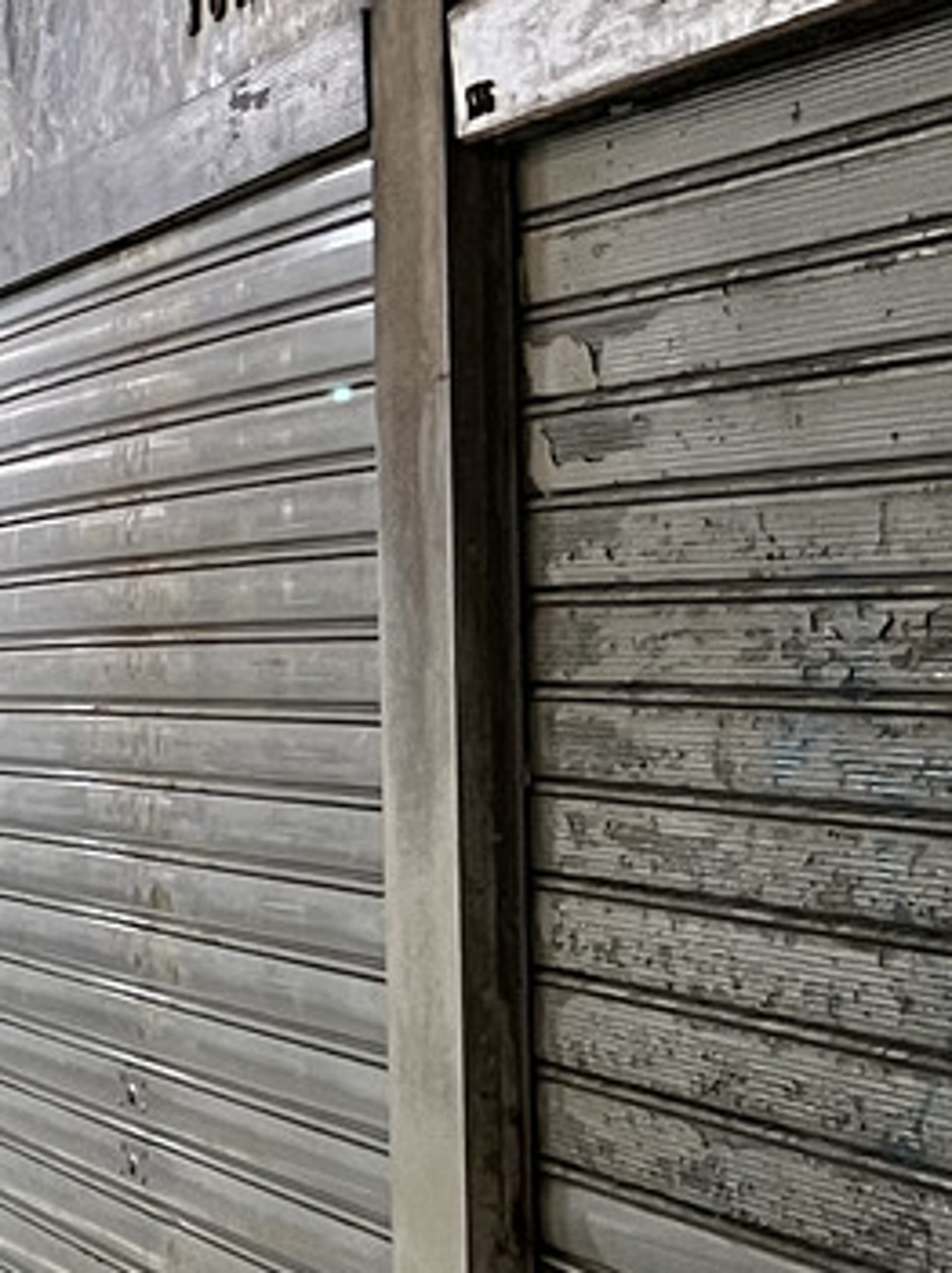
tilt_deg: +3.7
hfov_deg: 11.0
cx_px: -1112
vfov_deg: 16.5
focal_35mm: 119
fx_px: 4369
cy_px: 360
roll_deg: +0.0
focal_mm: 5.7
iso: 400
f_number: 1.5
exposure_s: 1/33
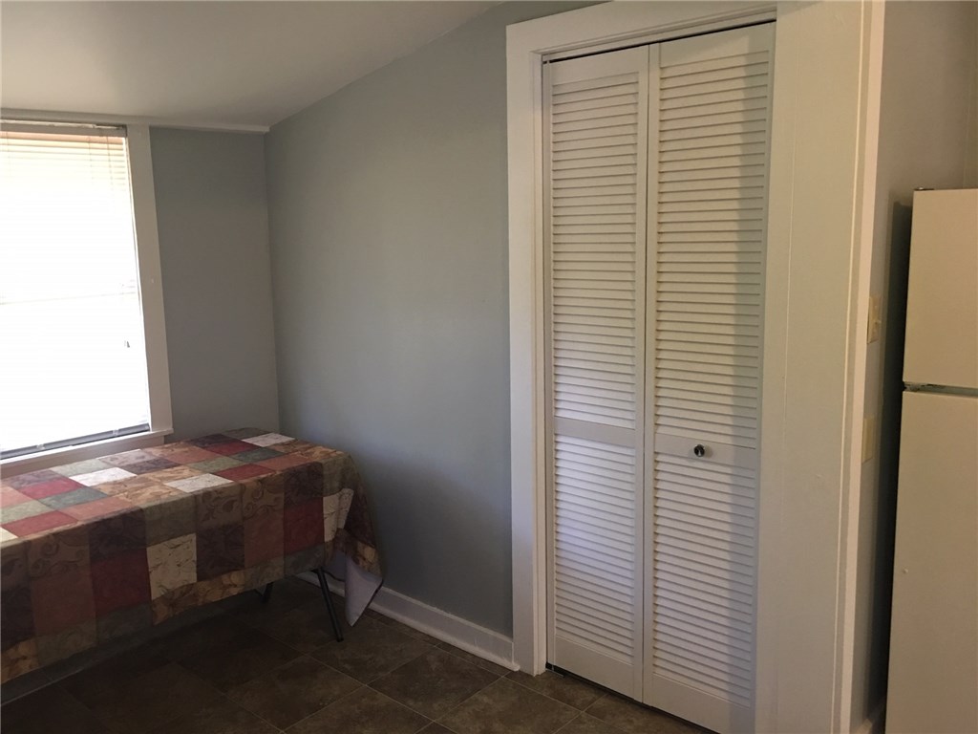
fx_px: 819
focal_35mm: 29
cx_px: 489
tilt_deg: -8.5
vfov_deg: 48.2
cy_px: 367
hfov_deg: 61.7
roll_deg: +1.9
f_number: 2.2
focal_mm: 4.15
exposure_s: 1/15
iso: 64
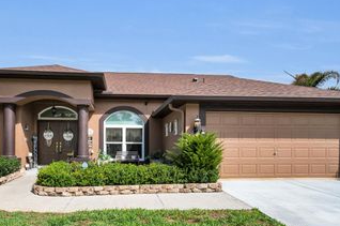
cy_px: 145
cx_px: 130
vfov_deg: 56.2
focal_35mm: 22
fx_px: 207
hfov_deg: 77.4
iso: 250
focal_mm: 14
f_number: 10
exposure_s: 1/800
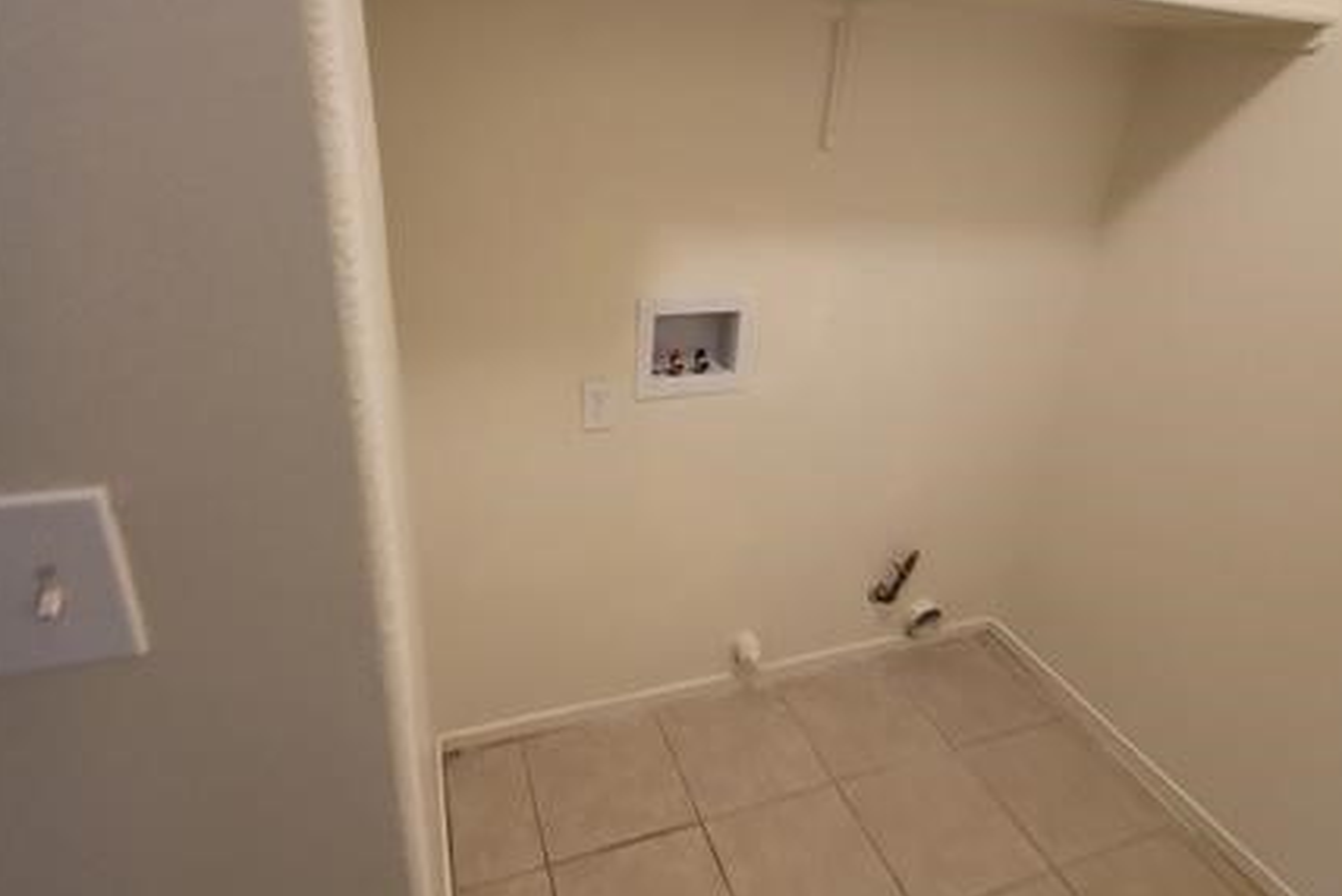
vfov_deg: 64.5
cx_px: 688
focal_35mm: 19
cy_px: 412
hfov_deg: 86.9
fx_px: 708
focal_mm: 2.2
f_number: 2.2
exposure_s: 1/30
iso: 320
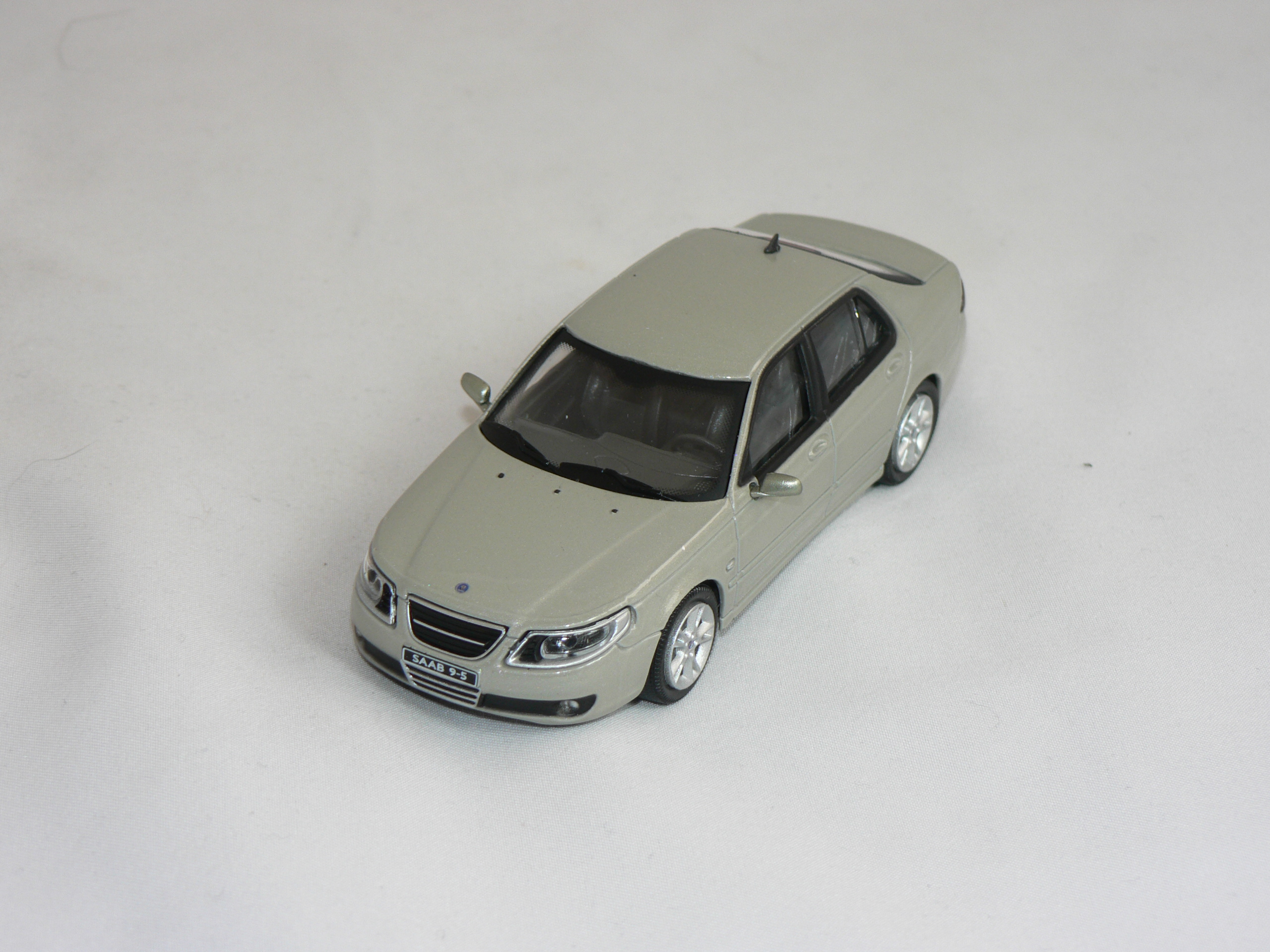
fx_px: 3192
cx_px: 635
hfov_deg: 22.5
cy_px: 476
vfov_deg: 17.0
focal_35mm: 87
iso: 80
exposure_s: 1/80
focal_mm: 14.5
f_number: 3.2
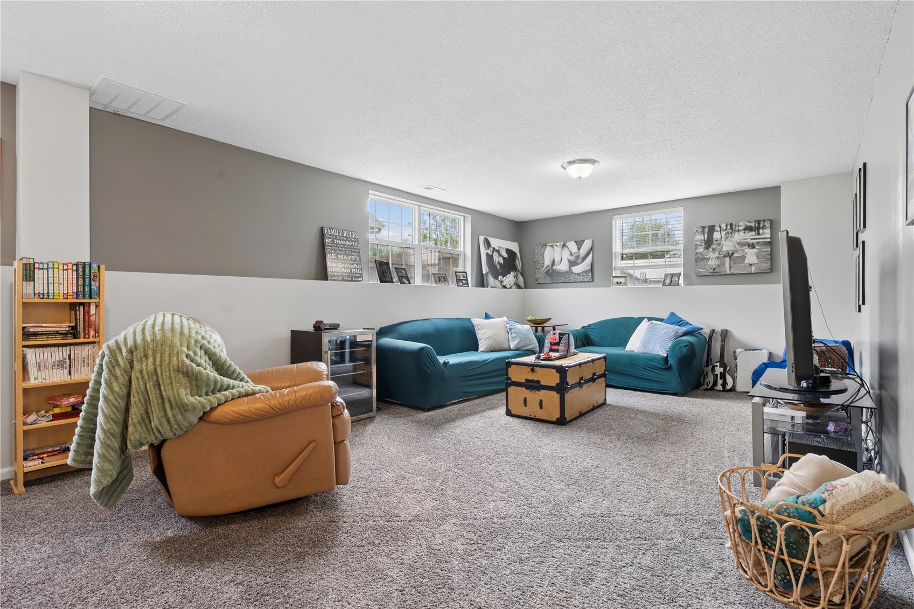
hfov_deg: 96.7
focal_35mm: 16
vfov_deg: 73.7
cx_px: 457
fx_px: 406
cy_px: 304
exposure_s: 1/8
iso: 400
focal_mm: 16
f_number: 9
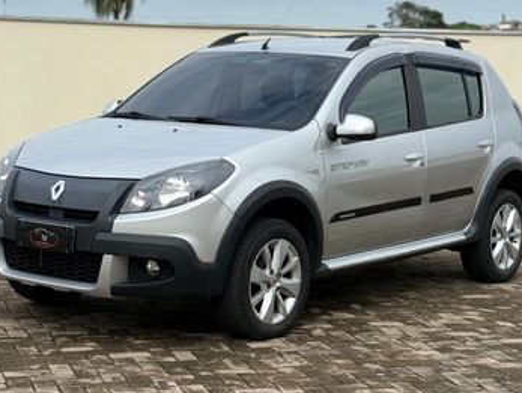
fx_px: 981
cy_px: 182
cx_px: 251
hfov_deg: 29.8
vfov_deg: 22.6
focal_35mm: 65
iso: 64
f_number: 1.78
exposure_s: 1/5208
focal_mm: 6.76
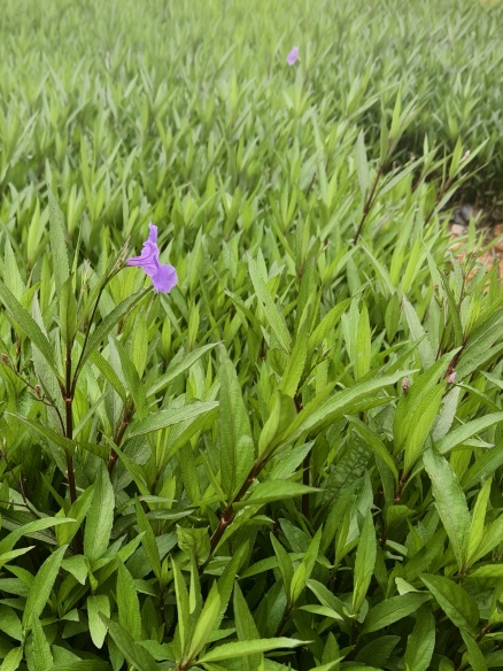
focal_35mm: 42
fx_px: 814
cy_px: 482
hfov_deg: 32.8
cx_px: 63
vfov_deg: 43.7
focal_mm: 8.67
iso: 50
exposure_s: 1/292
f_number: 1.75
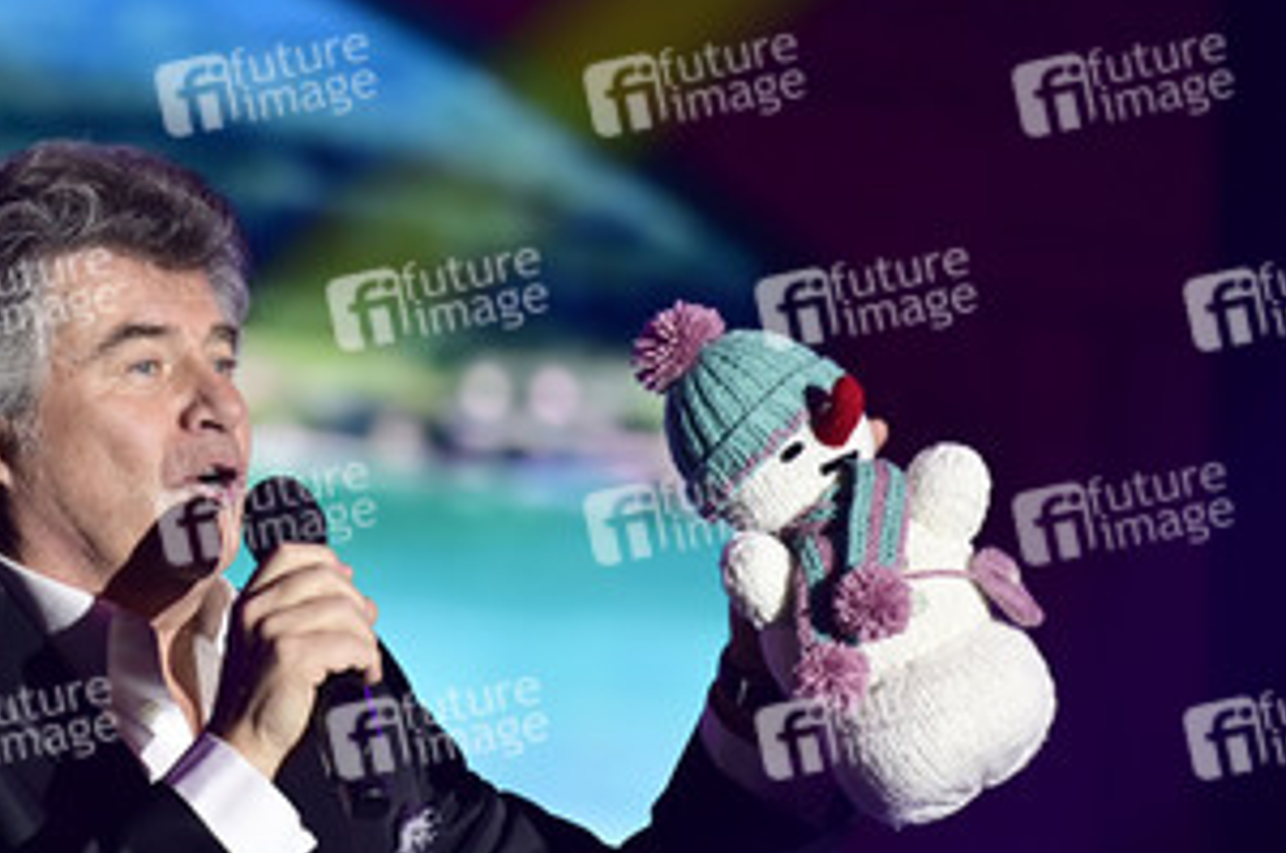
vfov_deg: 4.5
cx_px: 324
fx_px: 10735
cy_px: 622
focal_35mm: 301
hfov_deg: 6.8
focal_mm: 200
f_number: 2.8
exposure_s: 1/250
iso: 1400
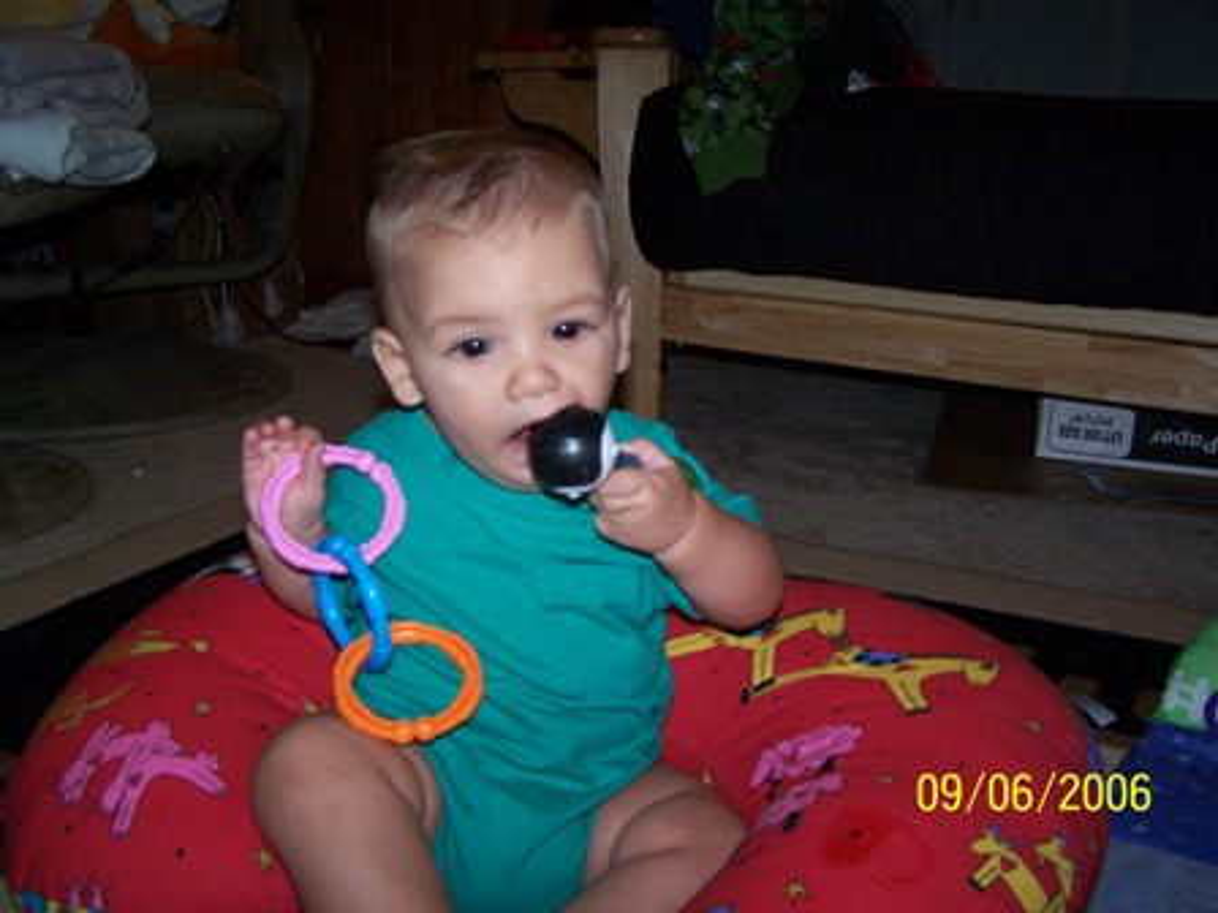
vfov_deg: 37.7
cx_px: 609
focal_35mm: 38
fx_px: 1337
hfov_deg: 49.0
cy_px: 456
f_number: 2.8
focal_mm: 6.3
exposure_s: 1/60
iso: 140
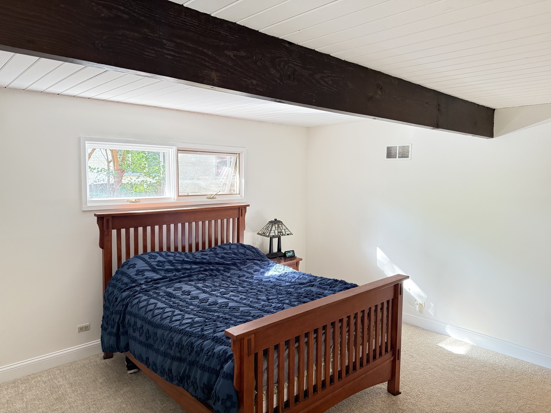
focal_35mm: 24
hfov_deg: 71.6
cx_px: 276
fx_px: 382
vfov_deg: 56.8
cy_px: 206
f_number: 1.78
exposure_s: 1/60
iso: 640
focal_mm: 6.76
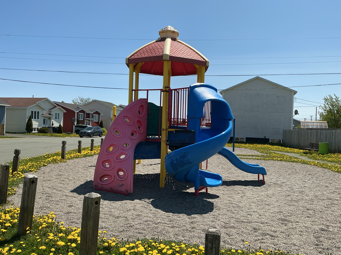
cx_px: 170
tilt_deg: +0.2
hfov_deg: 61.7
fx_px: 286
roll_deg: -1.9
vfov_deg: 48.2
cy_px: 128
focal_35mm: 29
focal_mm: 3
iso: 25
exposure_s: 1/2227
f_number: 1.8
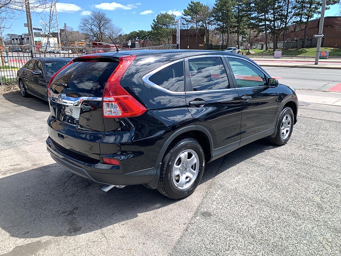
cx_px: 170
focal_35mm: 26
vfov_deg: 53.1
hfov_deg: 67.3
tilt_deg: -15.6
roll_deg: +0.8
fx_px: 256
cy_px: 128
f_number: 1.8
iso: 25
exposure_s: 1/1502
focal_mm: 4.25
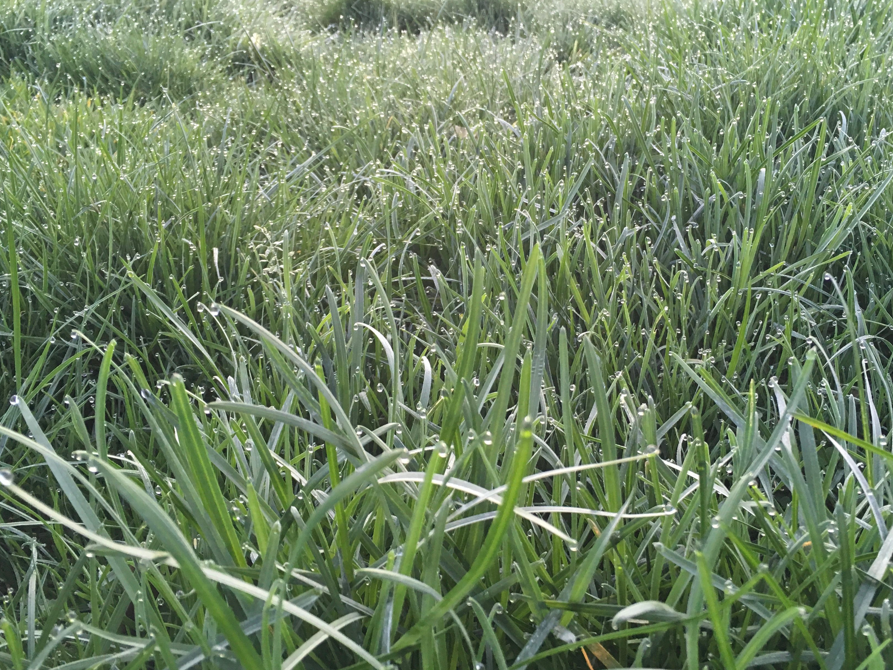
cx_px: 494
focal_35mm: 36
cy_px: 314
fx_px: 929
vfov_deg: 39.6
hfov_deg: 51.3
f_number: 2.2
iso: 64
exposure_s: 1/30
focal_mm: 4.15
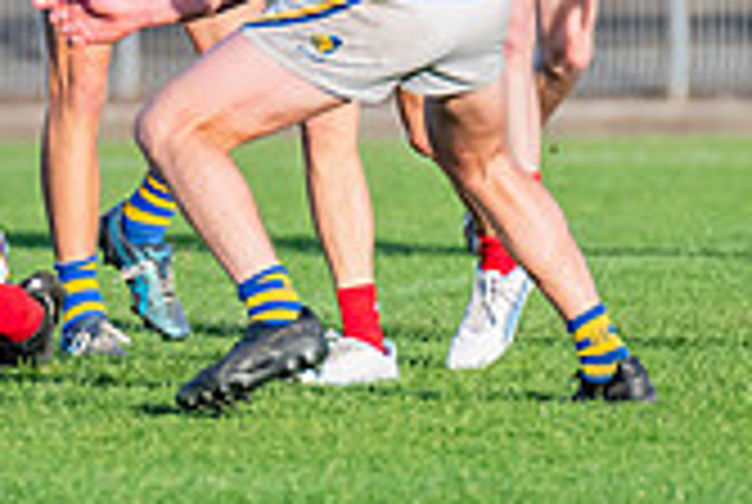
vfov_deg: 1.0
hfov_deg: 1.4
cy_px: -34
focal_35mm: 1425
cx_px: -237
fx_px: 29819
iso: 800
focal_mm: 380
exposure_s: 1/1600
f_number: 5.6
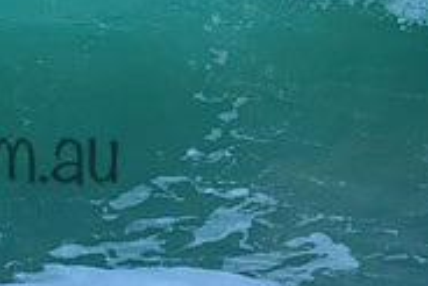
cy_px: 129
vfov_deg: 0.5
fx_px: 30018
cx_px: -128
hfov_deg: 0.8
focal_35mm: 2523
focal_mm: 800
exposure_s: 1/1600
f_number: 11
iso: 4500
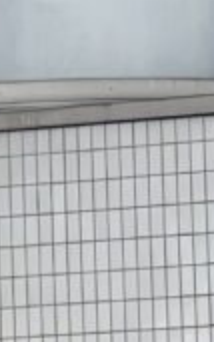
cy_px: 896
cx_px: -736
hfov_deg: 5.4
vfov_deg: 8.9
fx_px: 1921
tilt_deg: +5.6
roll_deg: -1.0
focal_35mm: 206
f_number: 1.8
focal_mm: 4.25
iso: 25
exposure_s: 1/669
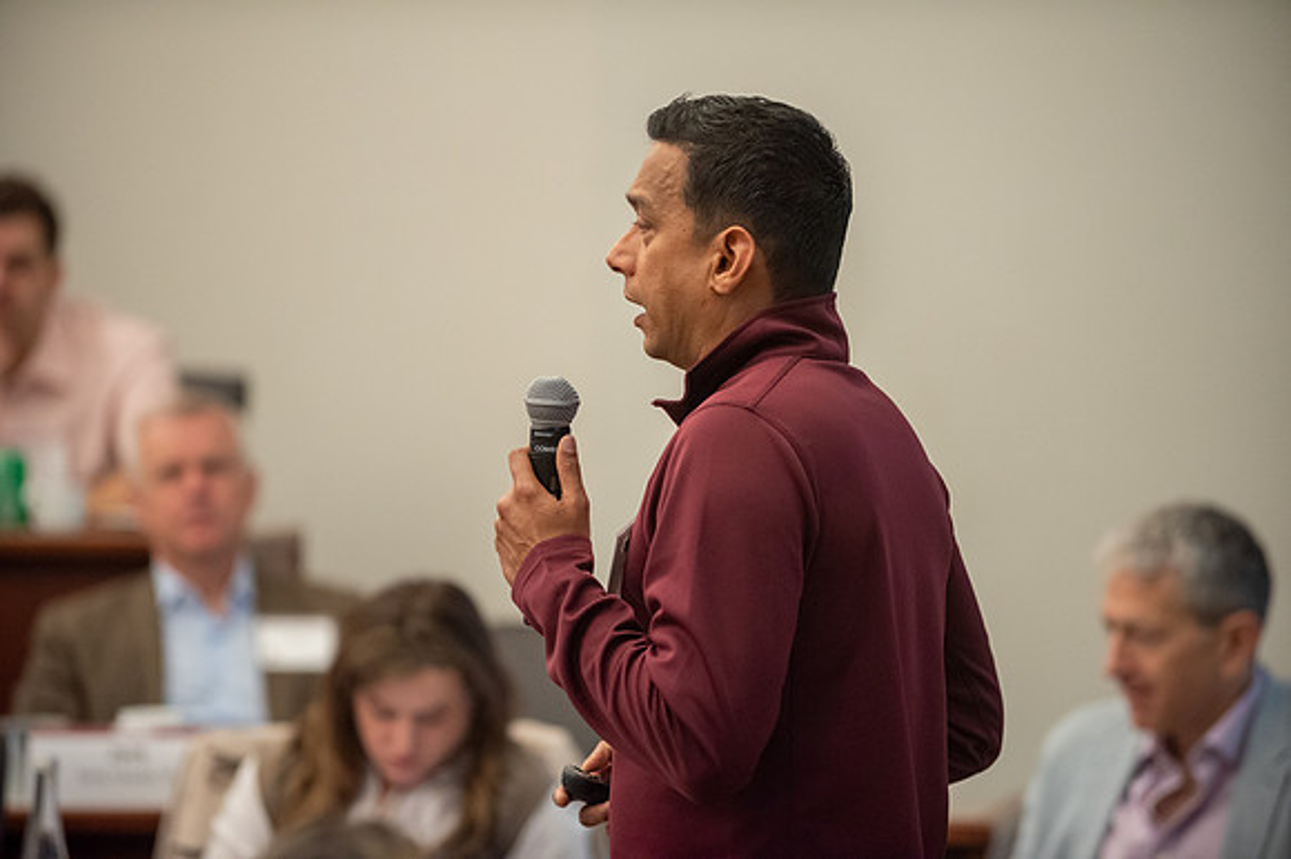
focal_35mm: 200
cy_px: 430
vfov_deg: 6.9
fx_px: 7175
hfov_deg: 10.3
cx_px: 646
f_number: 2.8
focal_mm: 200
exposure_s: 1/125
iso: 2000
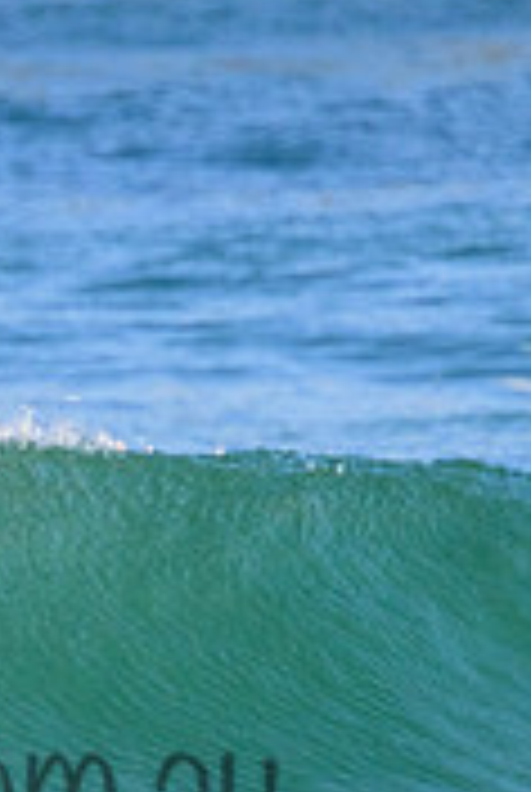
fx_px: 57979
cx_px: -198
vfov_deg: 0.8
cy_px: 736
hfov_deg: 0.5
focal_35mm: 2631
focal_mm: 800
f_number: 11
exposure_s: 1/1250
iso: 2000
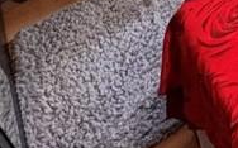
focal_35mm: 81
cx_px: 505
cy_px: -252
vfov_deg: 11.7
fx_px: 525
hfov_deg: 16.9
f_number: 2.2
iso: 125
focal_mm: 2.22
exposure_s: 1/99
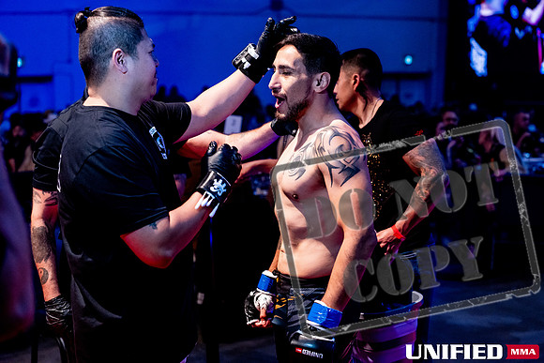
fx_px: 756
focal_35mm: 50
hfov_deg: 39.6
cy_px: 182
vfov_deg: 27.0
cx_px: 272
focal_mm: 50
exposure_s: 1/500
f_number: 2.8
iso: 3200
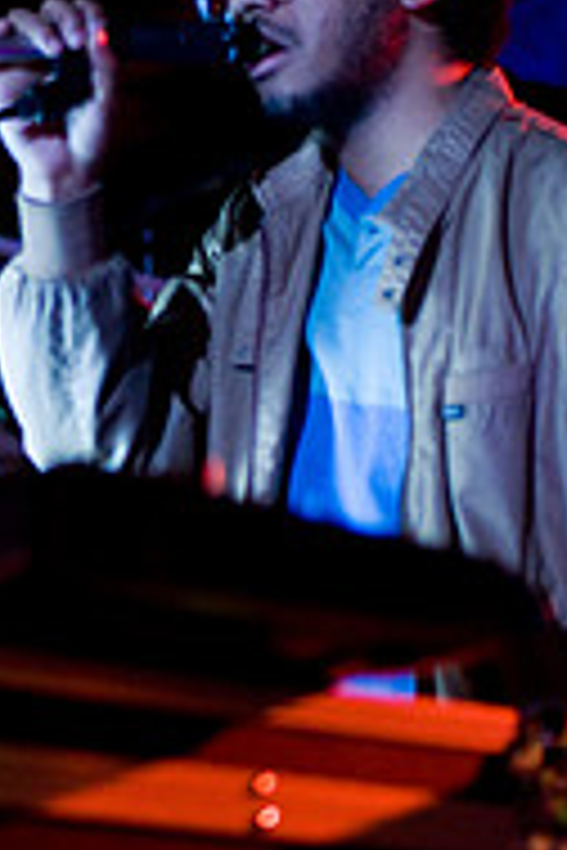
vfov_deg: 19.1
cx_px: 20
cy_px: 409
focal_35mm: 107
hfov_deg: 12.7
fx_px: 2528
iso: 1000
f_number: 1.4
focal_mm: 30
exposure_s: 1/20
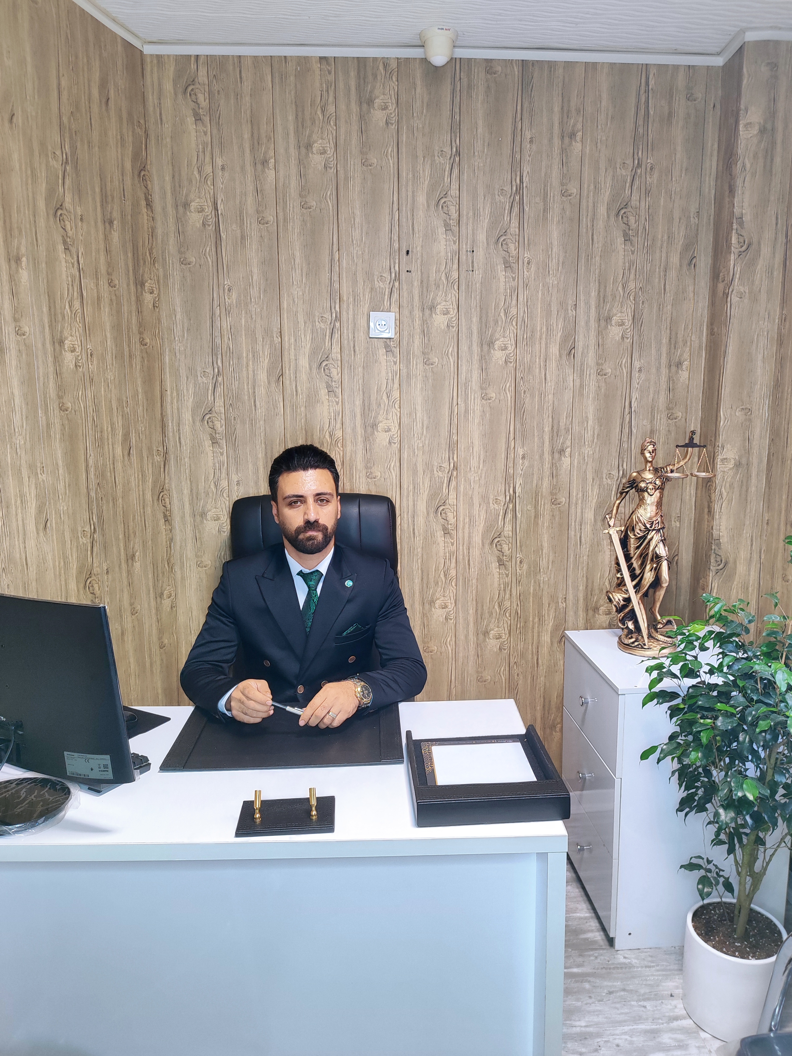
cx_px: 396
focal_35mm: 24
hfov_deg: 56.8
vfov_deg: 71.6
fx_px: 732
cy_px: 528
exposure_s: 1/50
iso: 411
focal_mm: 5.89
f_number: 1.89
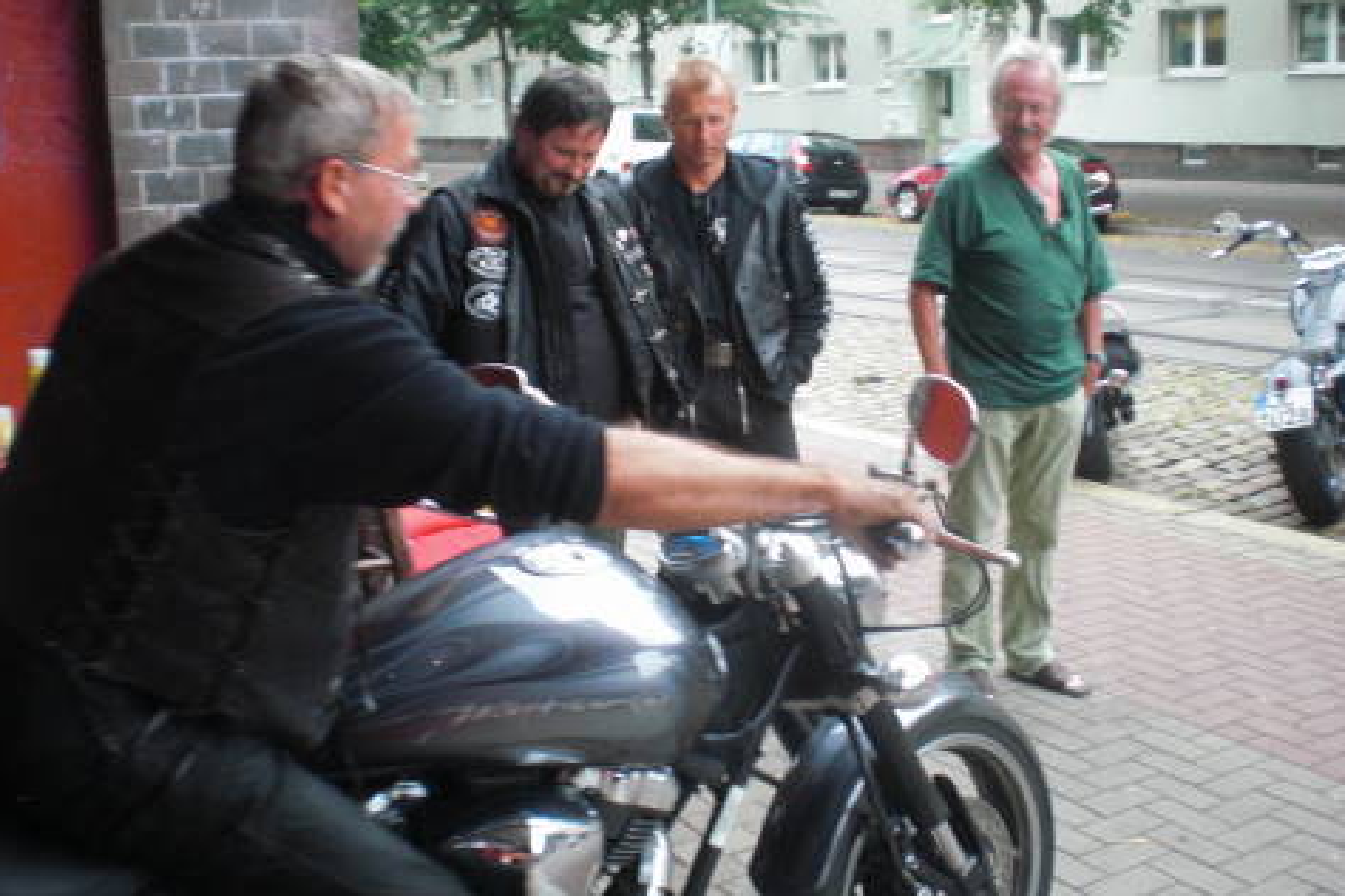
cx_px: 675
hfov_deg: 48.5
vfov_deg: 33.4
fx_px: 1494
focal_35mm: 40
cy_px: 411
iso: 200
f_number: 3.1
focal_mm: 6.3
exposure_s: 1/50
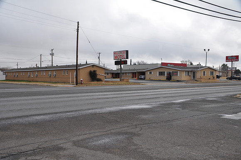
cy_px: 80
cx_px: 120
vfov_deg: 36.8
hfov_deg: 53.2
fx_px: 241
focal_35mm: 36
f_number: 9
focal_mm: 24
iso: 200
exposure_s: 1/320
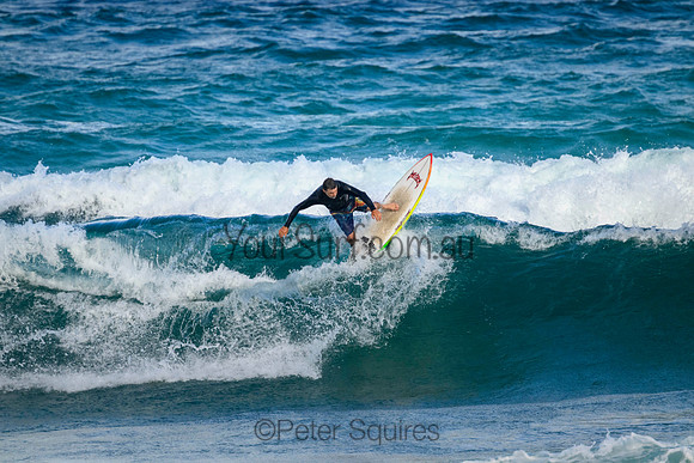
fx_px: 15425
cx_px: 347
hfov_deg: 2.6
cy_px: 232
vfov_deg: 1.7
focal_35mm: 800
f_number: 11
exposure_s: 1/1600
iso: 1800
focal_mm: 800
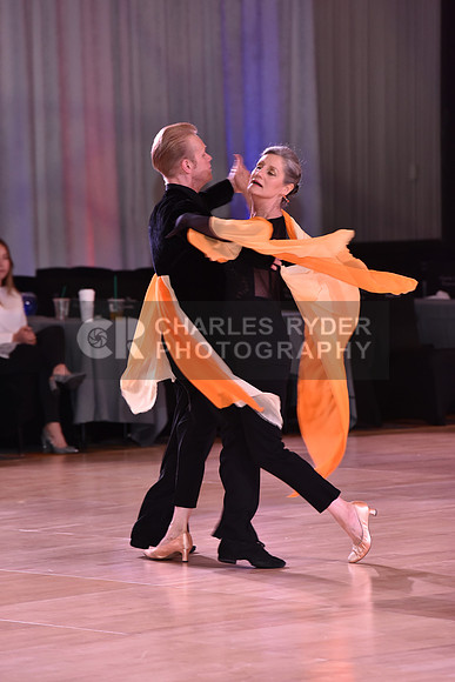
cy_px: 341
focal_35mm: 200
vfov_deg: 10.3
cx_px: 228
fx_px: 3789
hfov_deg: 6.9
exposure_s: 1/160
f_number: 5
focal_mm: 200
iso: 1600
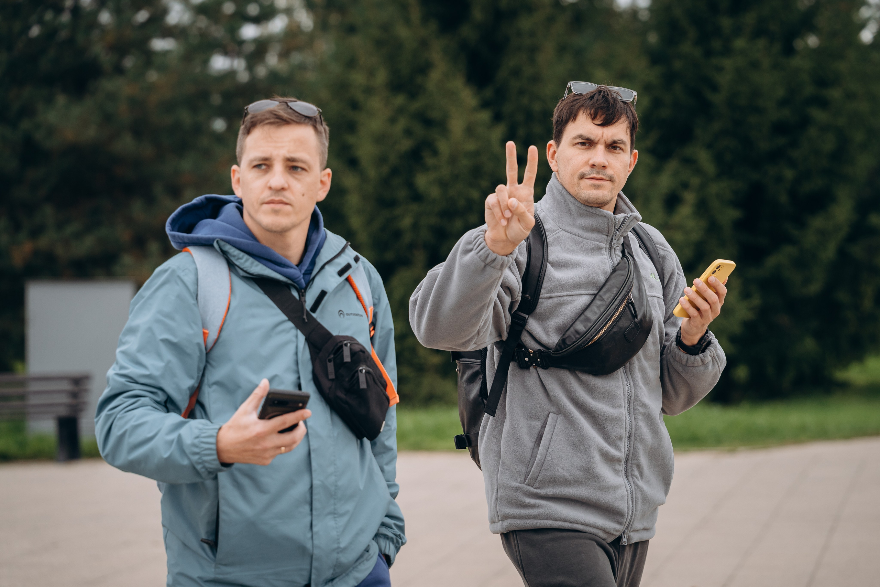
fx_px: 3174
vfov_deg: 10.6
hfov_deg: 15.8
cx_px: 480
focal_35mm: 130
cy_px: 267
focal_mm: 119
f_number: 4
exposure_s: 1/800
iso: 400
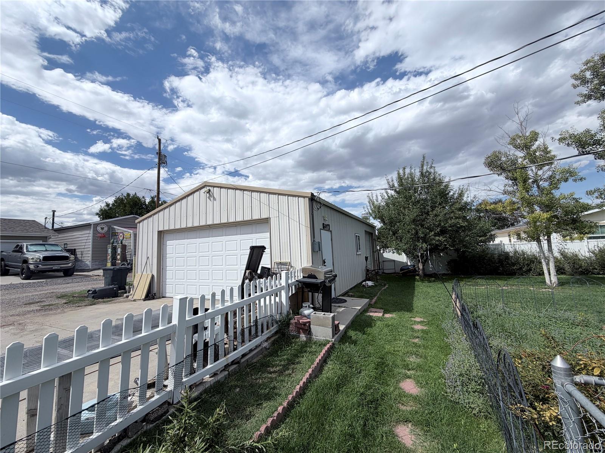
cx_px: 302
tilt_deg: +4.2
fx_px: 245
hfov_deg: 102.1
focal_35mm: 14
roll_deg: +2.6
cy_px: 226
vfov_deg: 85.7
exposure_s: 1/1464
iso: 20
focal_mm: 2.22
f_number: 2.2
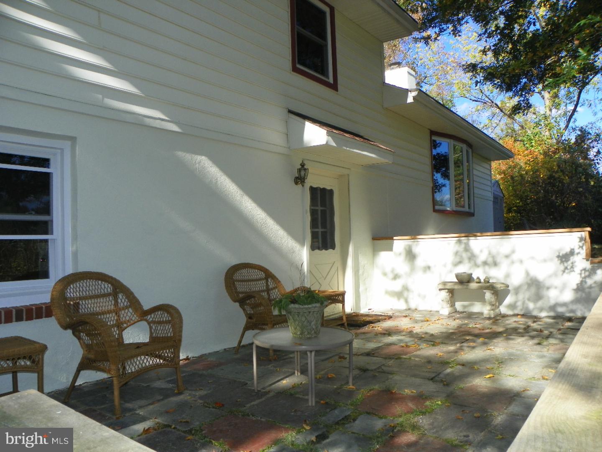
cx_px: 301
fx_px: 452
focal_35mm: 26
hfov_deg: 67.3
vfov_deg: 53.1
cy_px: 226
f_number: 4
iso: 64
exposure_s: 1/250
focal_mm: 4.6
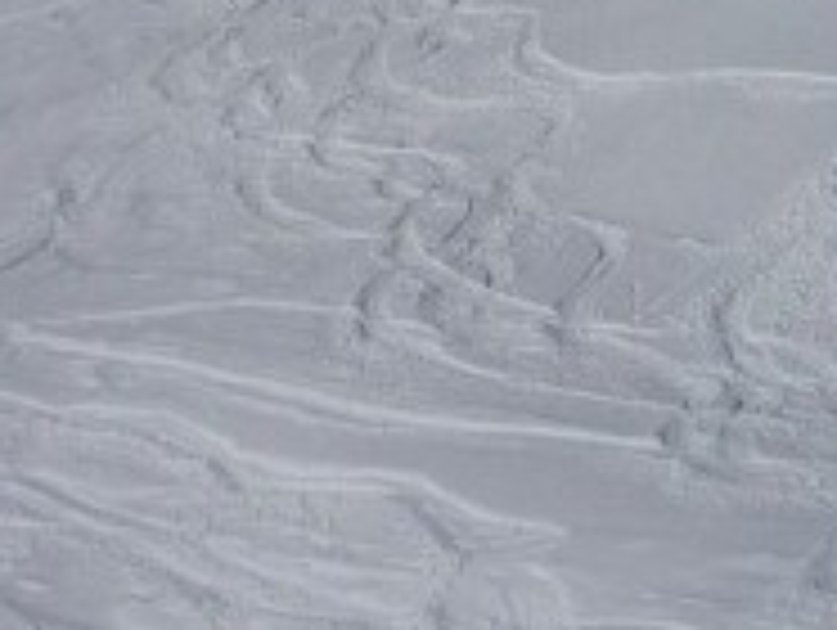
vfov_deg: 10.5
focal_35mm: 141
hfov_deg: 14.0
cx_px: 562
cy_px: 148
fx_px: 3414
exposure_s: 1/1300
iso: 80
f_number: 8
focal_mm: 5.5
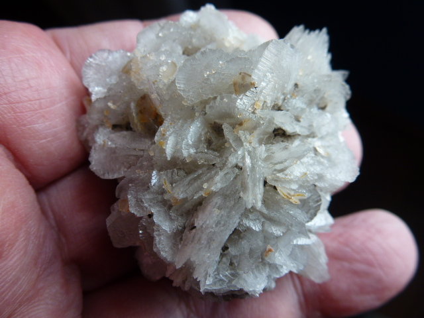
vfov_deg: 56.8
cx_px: 212
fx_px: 294
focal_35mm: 24
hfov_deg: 71.6
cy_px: 159
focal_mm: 4.3
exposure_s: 1/60
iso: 100
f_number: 3.3
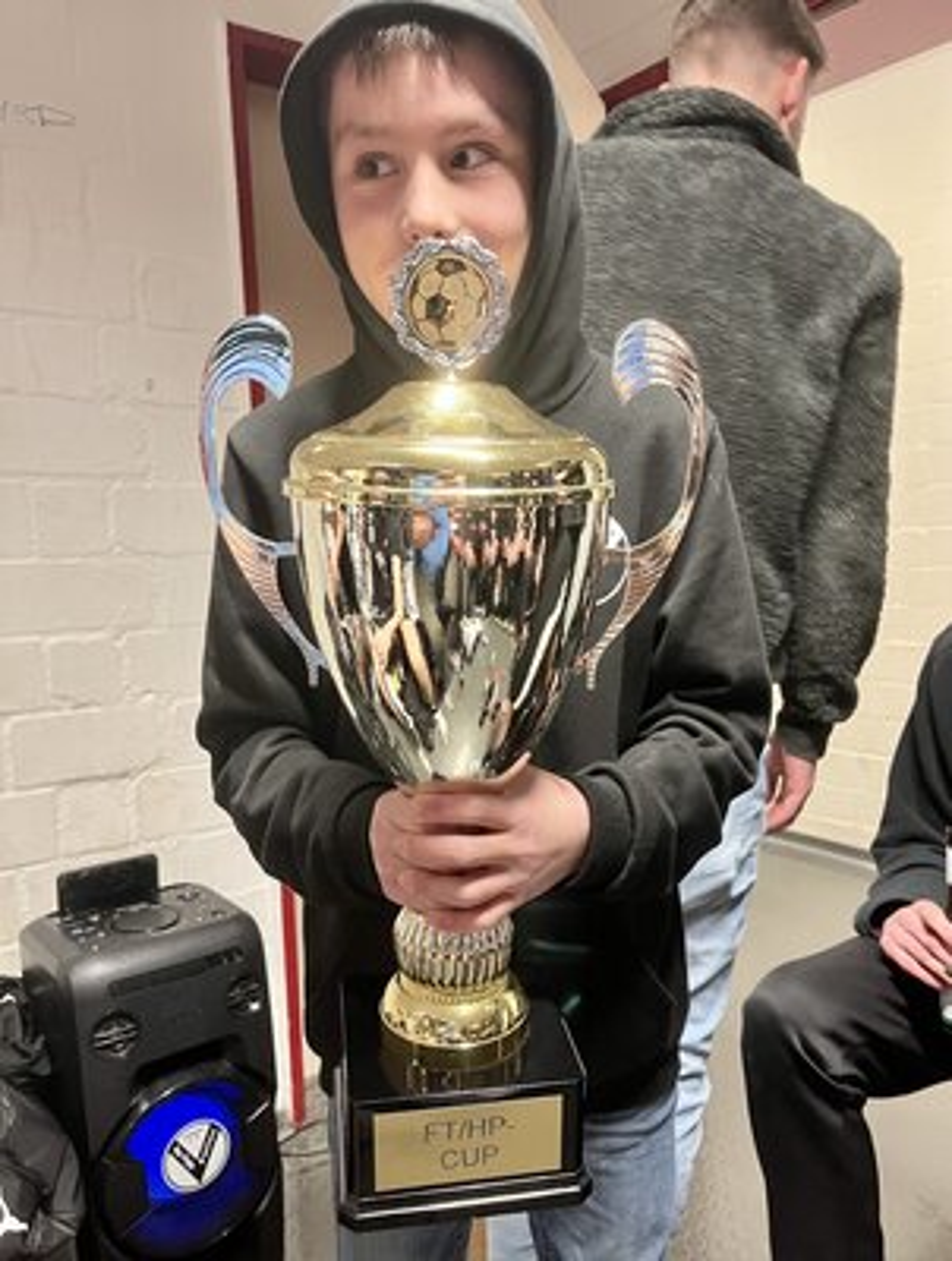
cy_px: 630
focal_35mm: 26
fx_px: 949
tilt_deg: -8.3
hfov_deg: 53.3
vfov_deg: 67.2
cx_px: 476
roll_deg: +1.4
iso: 320
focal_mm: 5.1
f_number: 1.6
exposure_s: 1/50
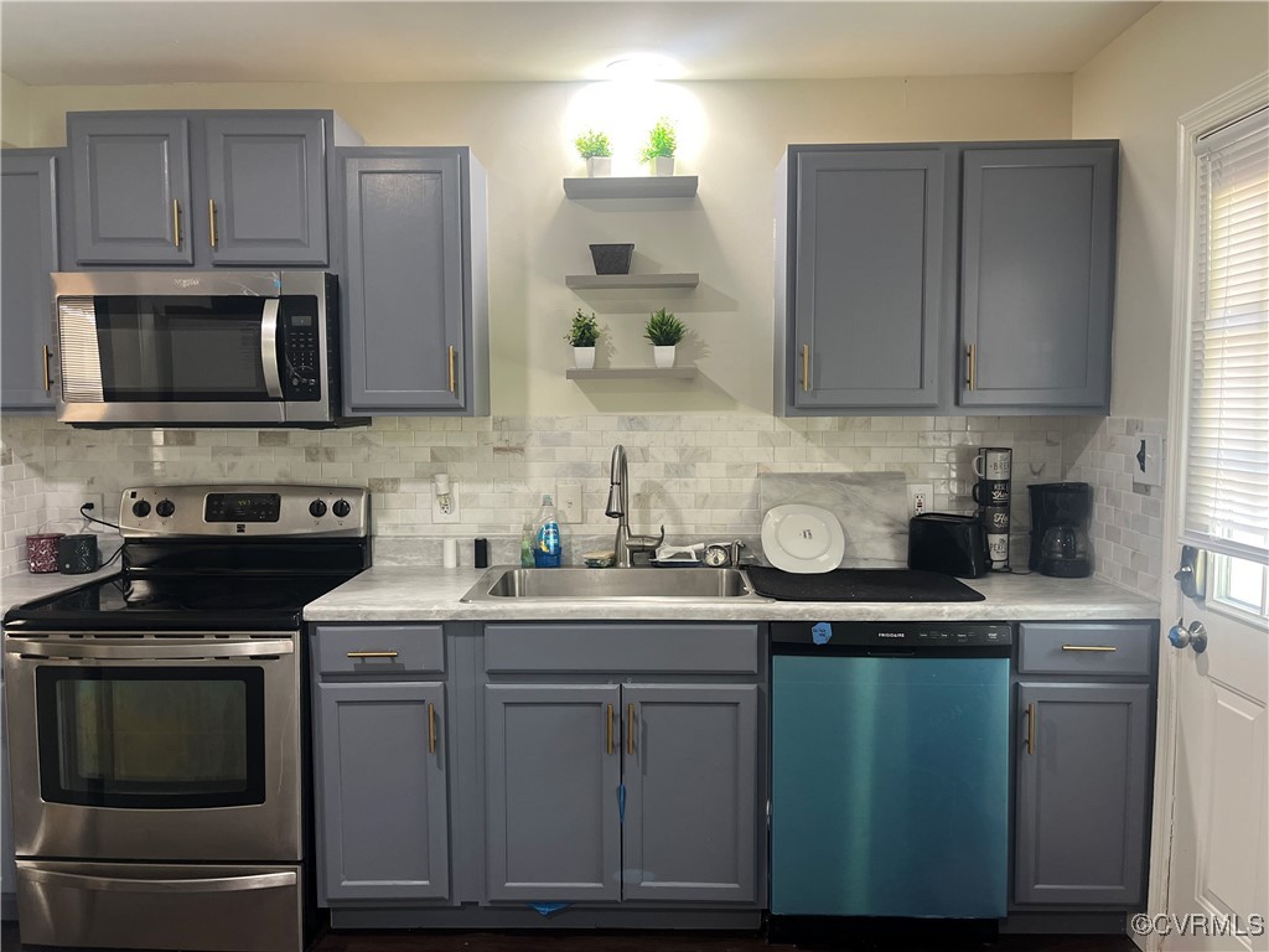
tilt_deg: -3.4
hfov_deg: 67.3
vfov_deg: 53.1
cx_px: 634
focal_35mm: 26
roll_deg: -0.1
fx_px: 953
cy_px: 476
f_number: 1.6
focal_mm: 5.1
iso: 200
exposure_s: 1/60
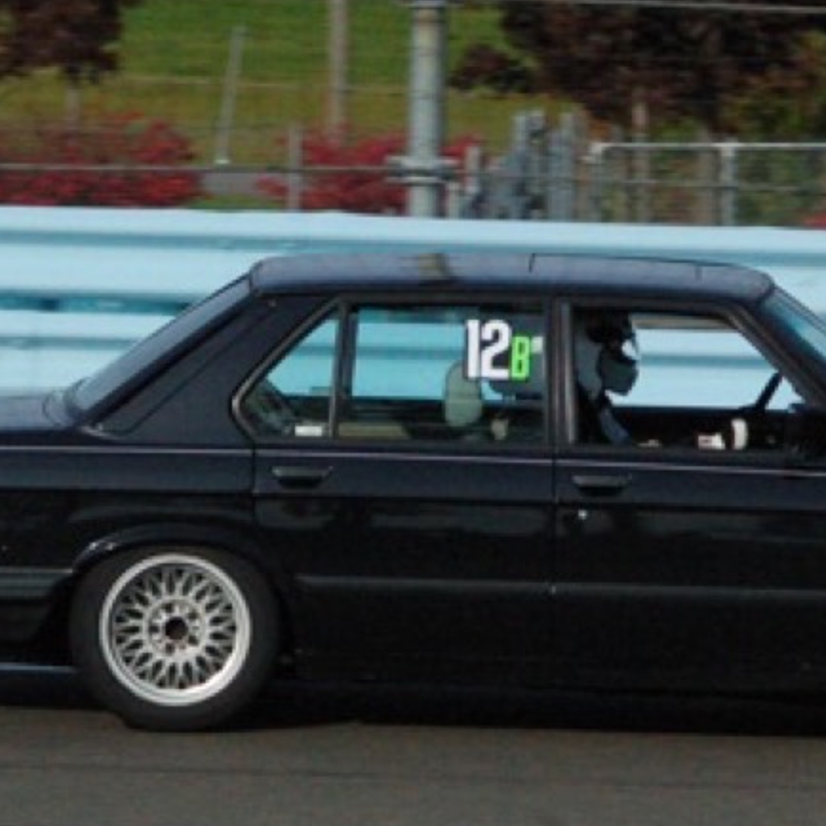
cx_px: 472
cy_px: 393
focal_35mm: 431
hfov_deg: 4.1
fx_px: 11645
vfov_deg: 4.1
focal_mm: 105
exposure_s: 1/1000
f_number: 8
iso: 1600
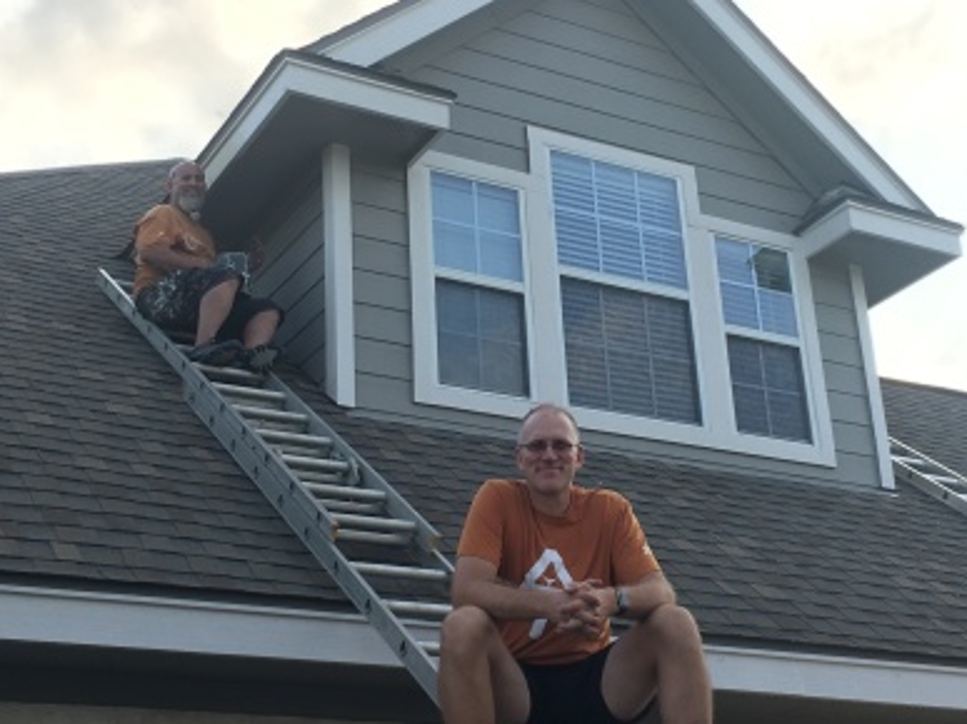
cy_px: 330
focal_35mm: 60
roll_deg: +1.0
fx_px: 1676
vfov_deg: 24.4
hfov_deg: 32.2
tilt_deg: +25.7
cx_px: 525
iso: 25
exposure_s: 1/425
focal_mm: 4.15
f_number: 2.2
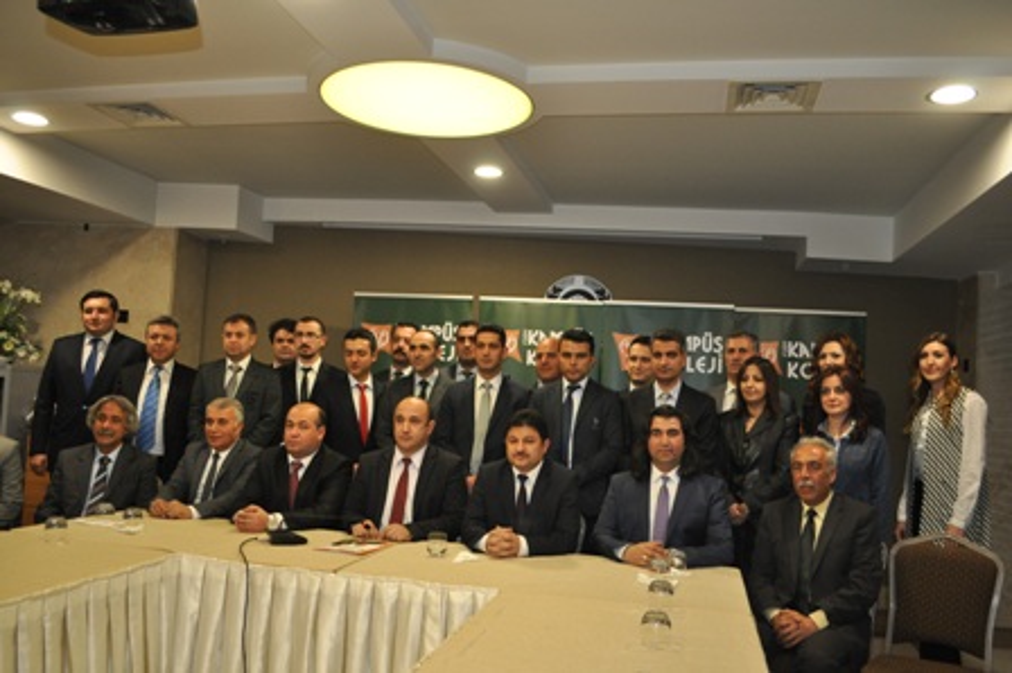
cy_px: 336
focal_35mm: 30
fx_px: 843
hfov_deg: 62.0
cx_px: 506
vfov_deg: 43.5
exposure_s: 1/60
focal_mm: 20
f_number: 3.8
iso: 800
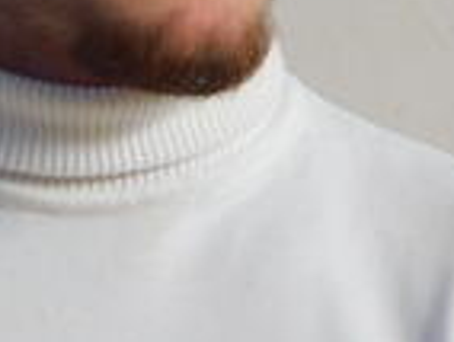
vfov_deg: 1.7
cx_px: 278
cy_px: -78
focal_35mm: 876
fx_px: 11508
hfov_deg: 2.3
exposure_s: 1/40
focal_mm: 47.2
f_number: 5.7
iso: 125
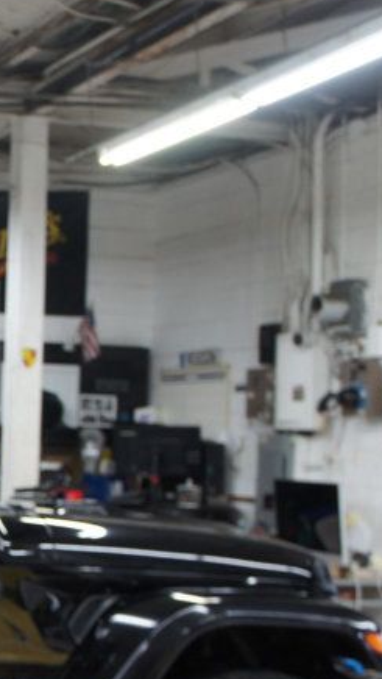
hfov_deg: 14.5
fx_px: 1263
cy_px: 459
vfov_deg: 29.8
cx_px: -360
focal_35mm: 70
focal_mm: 19
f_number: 4
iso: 400
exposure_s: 1/30
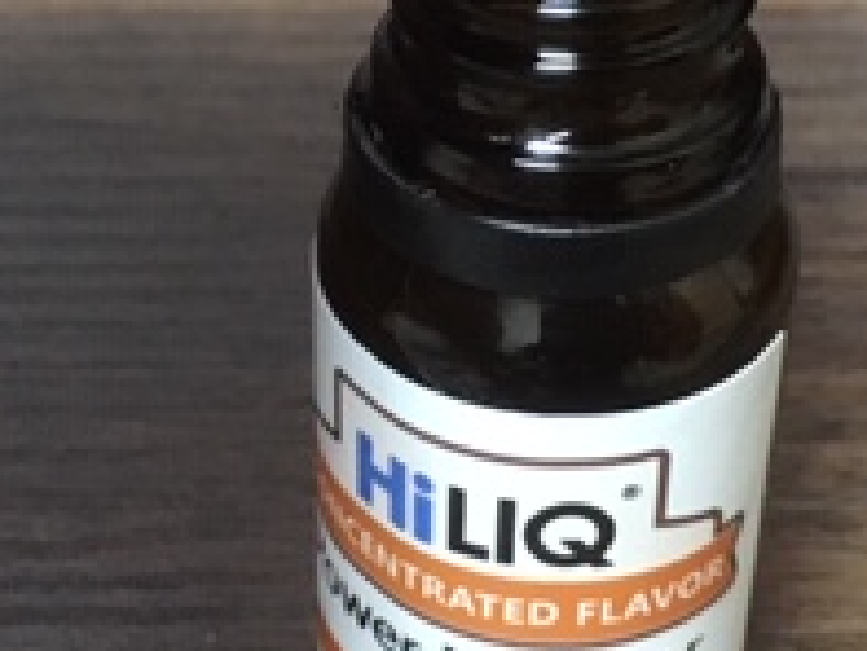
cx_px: 299
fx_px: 2356
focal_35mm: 94
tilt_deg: -37.2
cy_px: 189
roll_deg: +0.8
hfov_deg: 20.8
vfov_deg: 15.7
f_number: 2.2
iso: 400
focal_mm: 4.15
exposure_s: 1/15
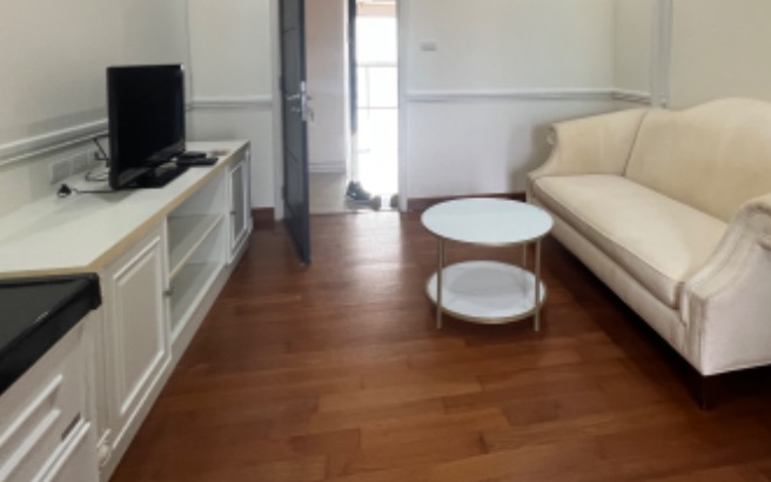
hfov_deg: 81.7
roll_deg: +0.0
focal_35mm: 21
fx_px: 441
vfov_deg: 53.0
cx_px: 444
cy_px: 88
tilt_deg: -3.1
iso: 200
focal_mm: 1.57
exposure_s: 1/121
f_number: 1.8
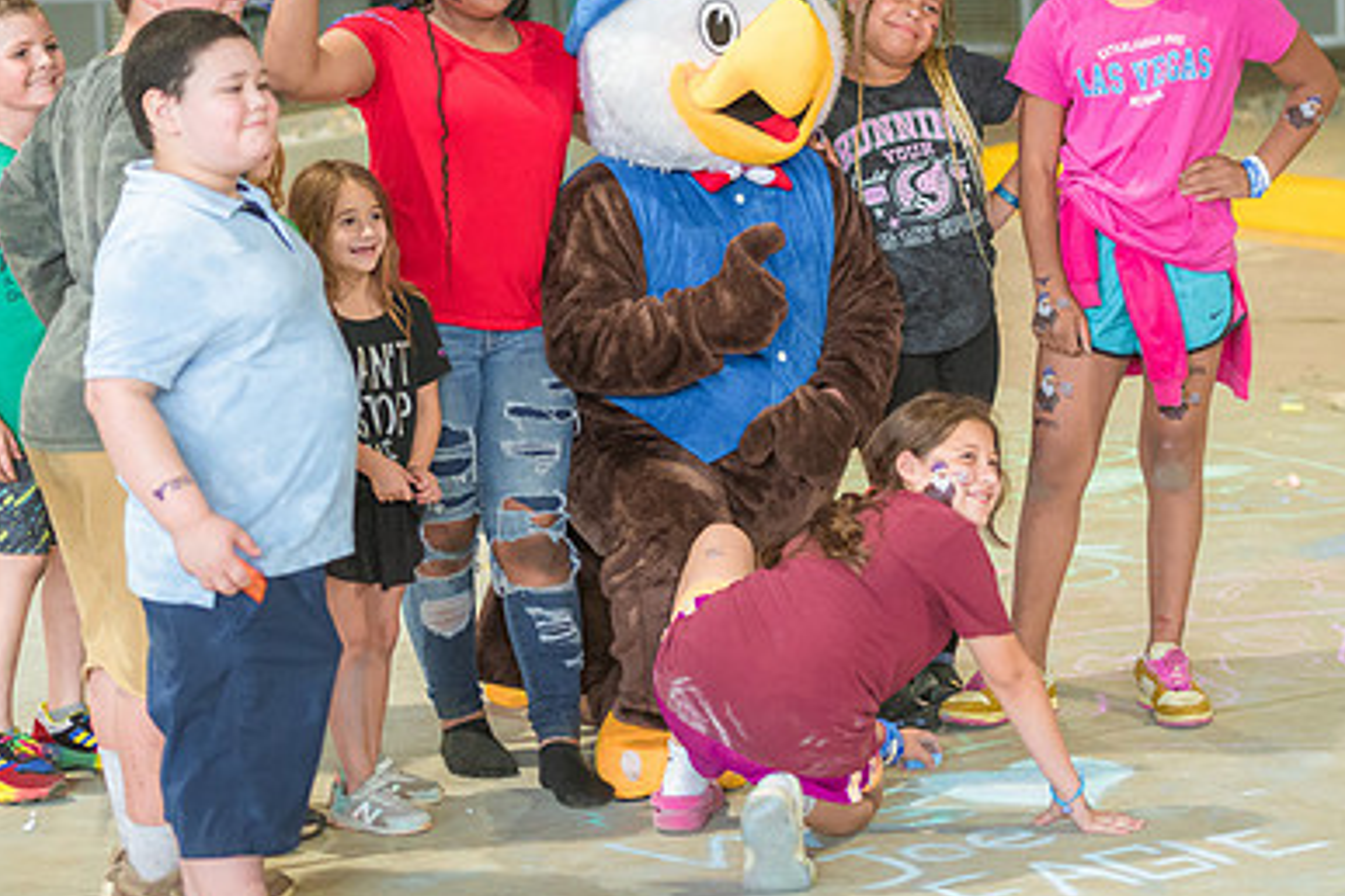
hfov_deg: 19.5
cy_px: 314
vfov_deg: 13.0
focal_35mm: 105
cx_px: 612
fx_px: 3923
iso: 4000
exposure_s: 1/250
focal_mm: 70
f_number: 2.8
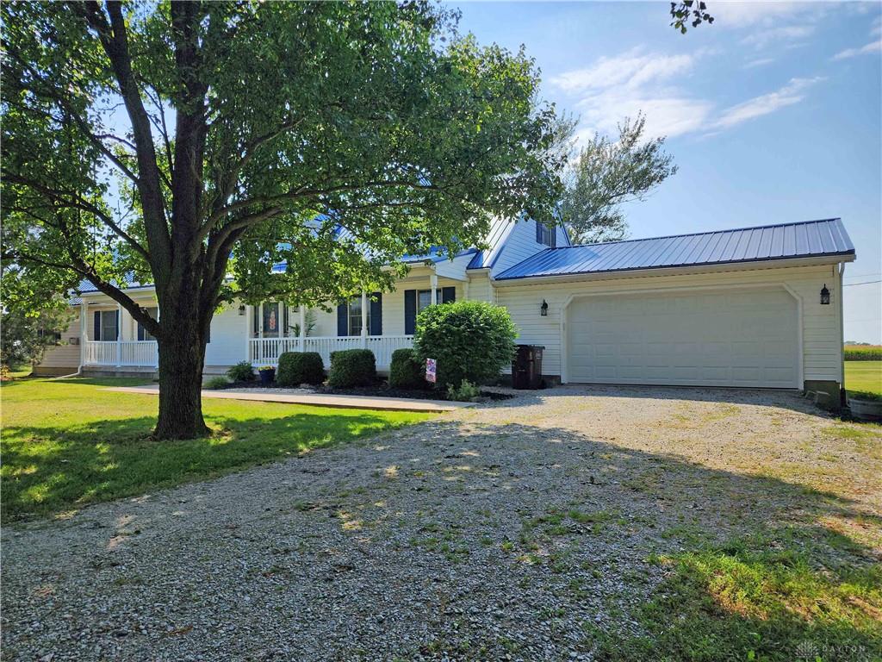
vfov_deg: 58.9
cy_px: 331
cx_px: 441
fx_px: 586
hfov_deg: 73.9
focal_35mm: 23
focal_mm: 6.4
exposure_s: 1/1484
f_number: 1.8
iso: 12
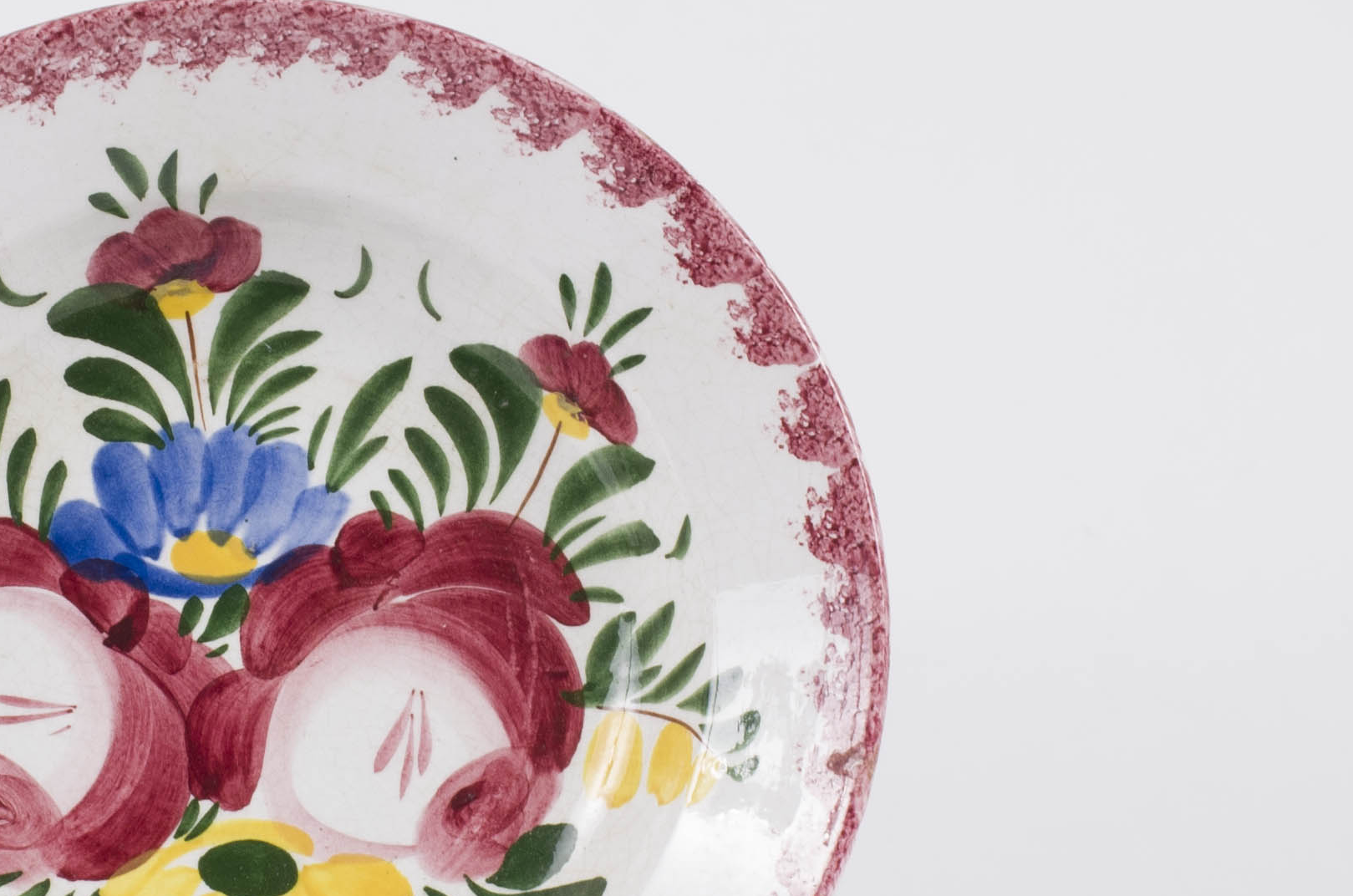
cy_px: 587
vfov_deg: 6.7
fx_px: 7708
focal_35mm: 206
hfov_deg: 10.0
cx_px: 231
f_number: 11
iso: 160
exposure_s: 1/125
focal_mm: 45
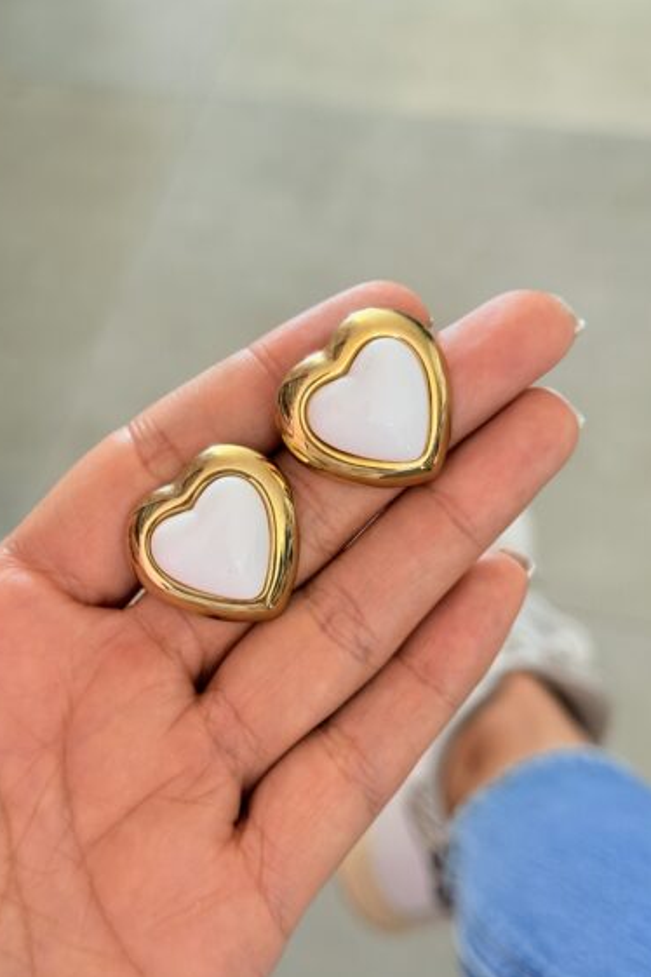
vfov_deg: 38.9
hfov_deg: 26.5
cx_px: 294
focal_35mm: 51
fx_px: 1383
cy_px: 495
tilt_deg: -51.5
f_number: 1.78
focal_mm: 6.76
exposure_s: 1/60
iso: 125
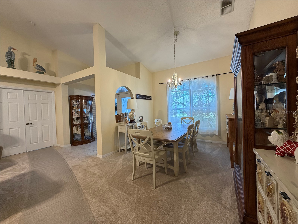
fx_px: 121
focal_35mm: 14
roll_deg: +1.9
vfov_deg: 85.7
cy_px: 112
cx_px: 149
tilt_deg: -1.0
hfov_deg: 102.1
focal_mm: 2.22
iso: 320
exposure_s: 1/60
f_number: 2.2
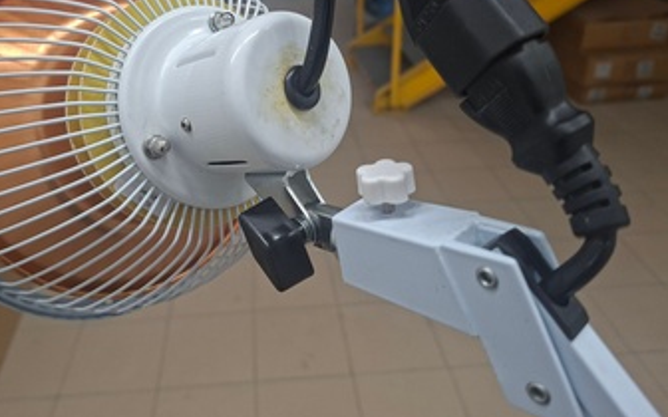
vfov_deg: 42.6
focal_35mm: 29
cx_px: 290
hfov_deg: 64.4
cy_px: 141
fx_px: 528
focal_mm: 5.54
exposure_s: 1/120
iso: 160
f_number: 1.8
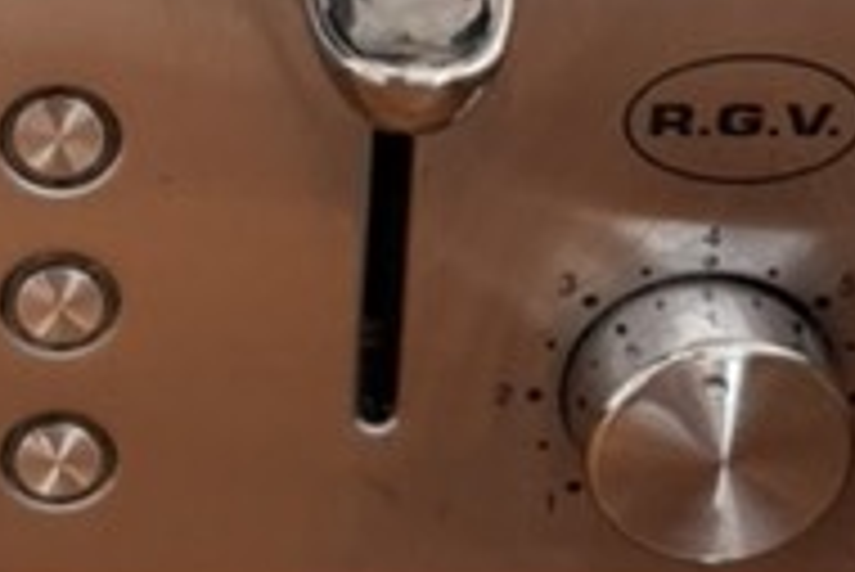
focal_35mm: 118
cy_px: -144
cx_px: 92
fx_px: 2805
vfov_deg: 11.4
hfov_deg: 17.1
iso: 80
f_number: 1.78
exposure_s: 1/459
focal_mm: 6.76
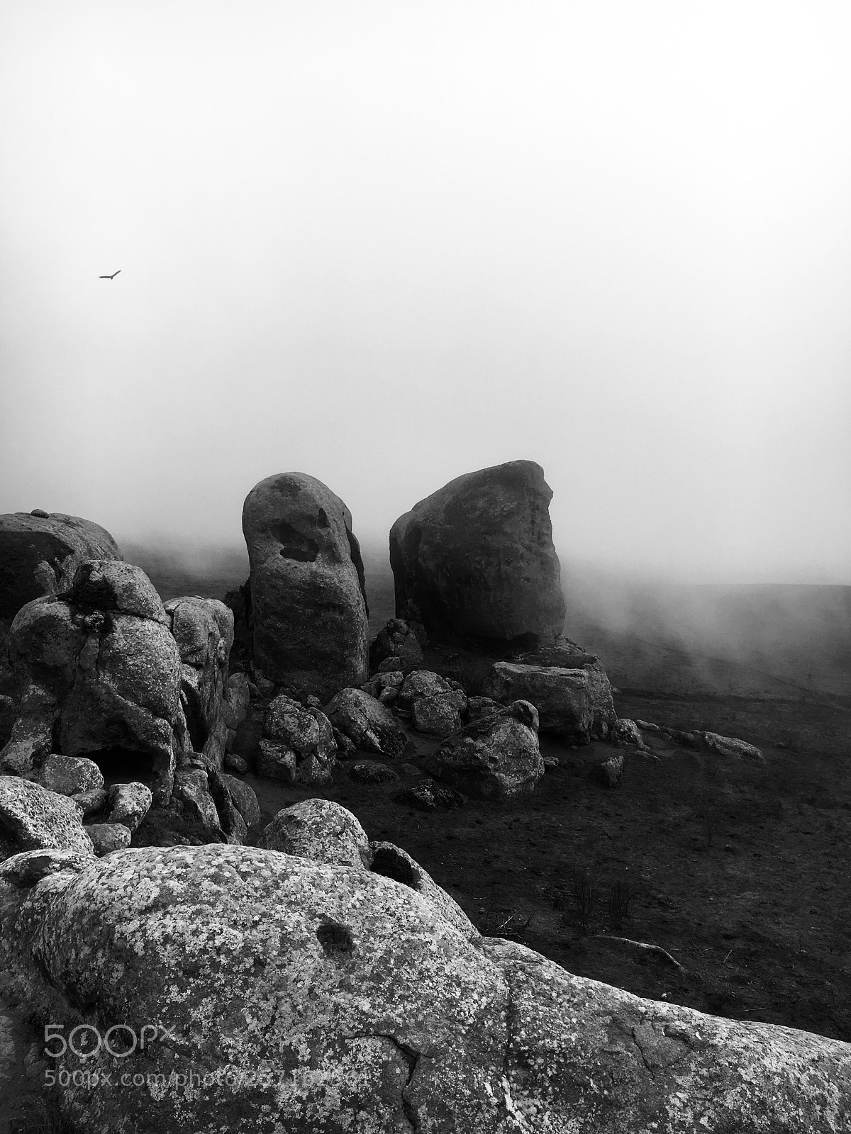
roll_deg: -0.2
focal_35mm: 29
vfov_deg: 61.7
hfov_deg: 48.2
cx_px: 426
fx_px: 951
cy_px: 567
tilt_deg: -2.8
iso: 25
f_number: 2.2
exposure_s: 1/1923
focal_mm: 4.15
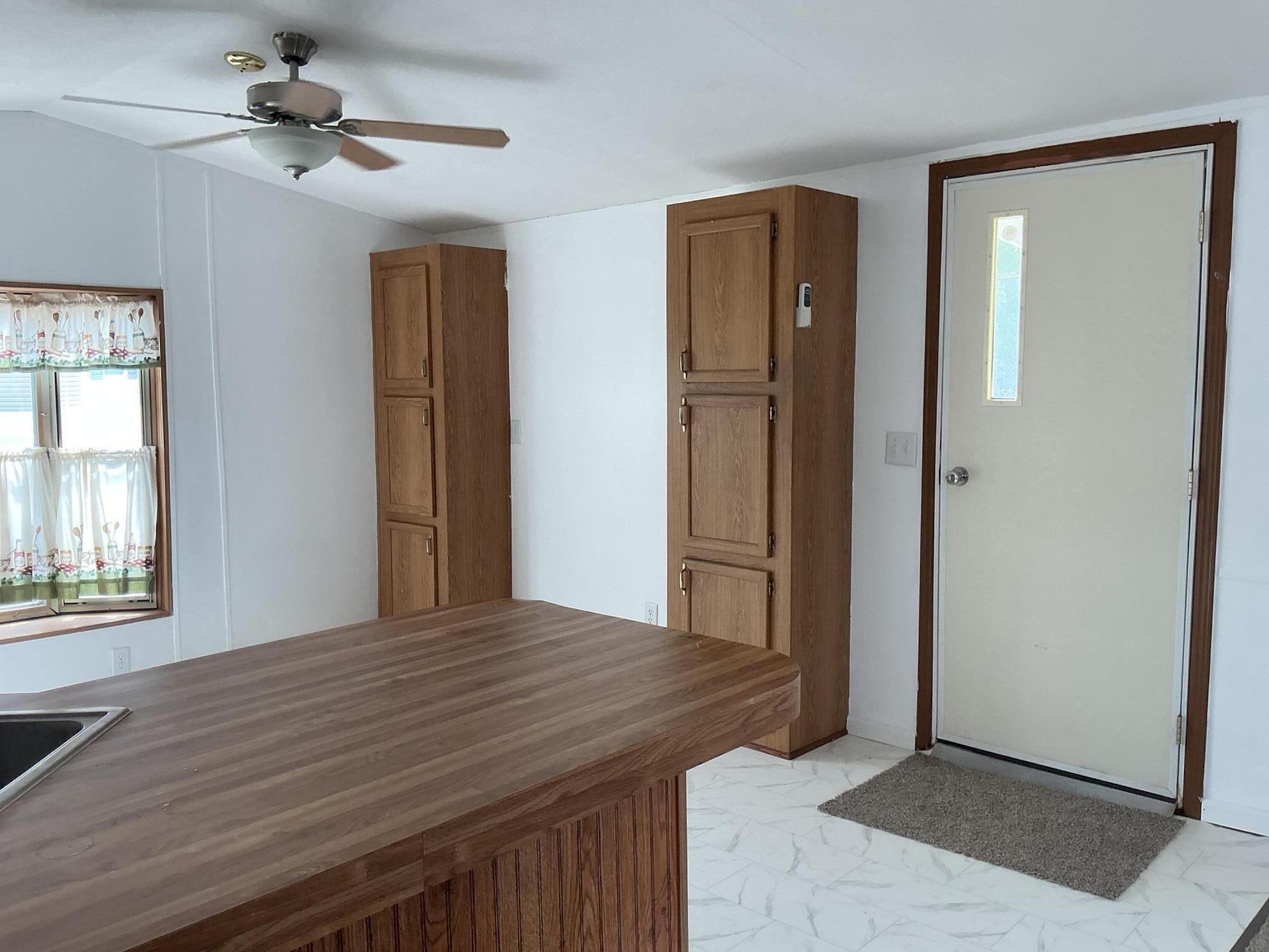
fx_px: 1063
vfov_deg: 48.2
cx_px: 634
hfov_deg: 61.7
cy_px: 476
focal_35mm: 29
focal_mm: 3
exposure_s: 1/120
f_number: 1.8
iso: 50
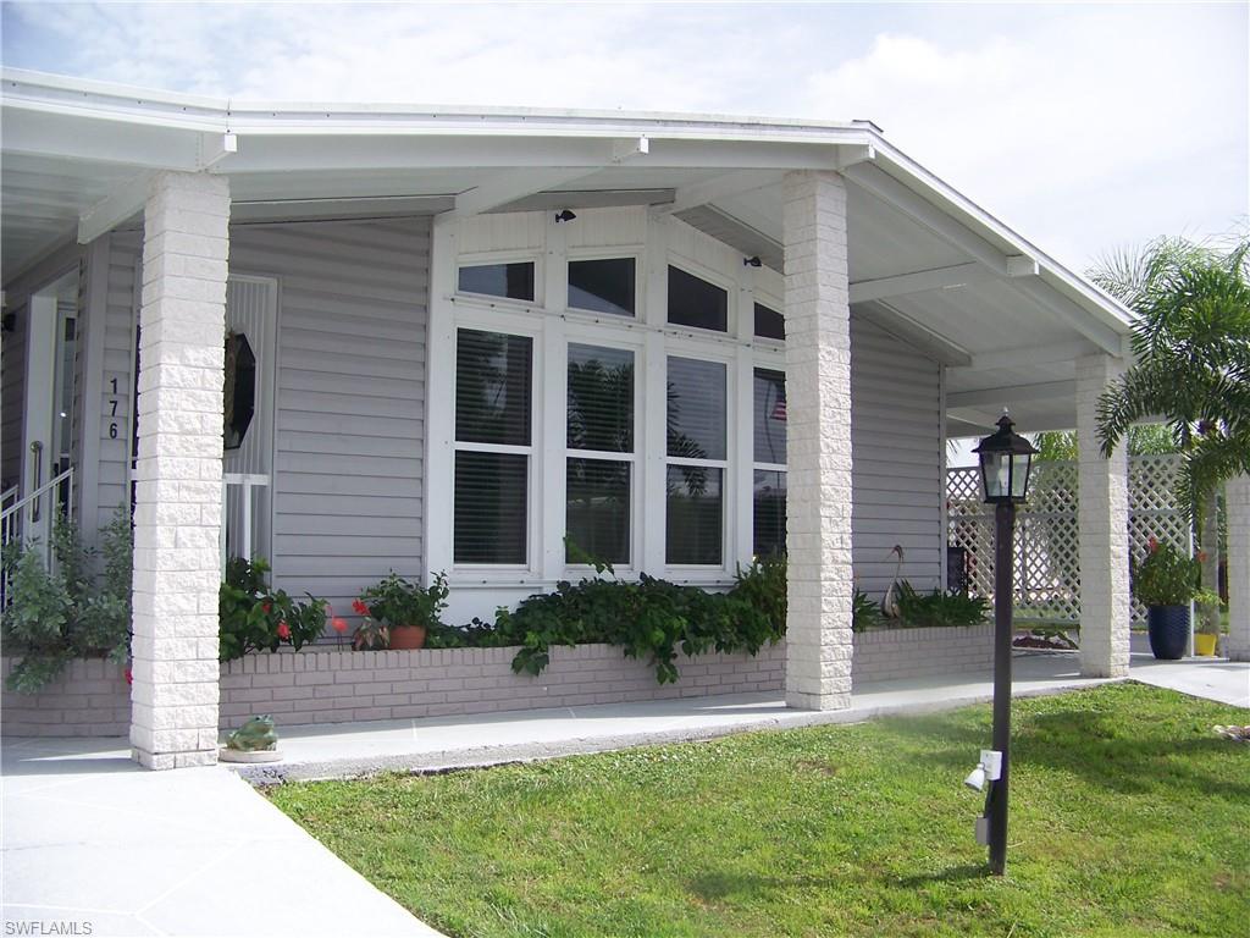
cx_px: 625
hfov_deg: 51.4
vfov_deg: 39.7
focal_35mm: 36
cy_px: 469
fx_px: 1300
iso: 64
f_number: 2.8
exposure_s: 1/1000
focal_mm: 5.85
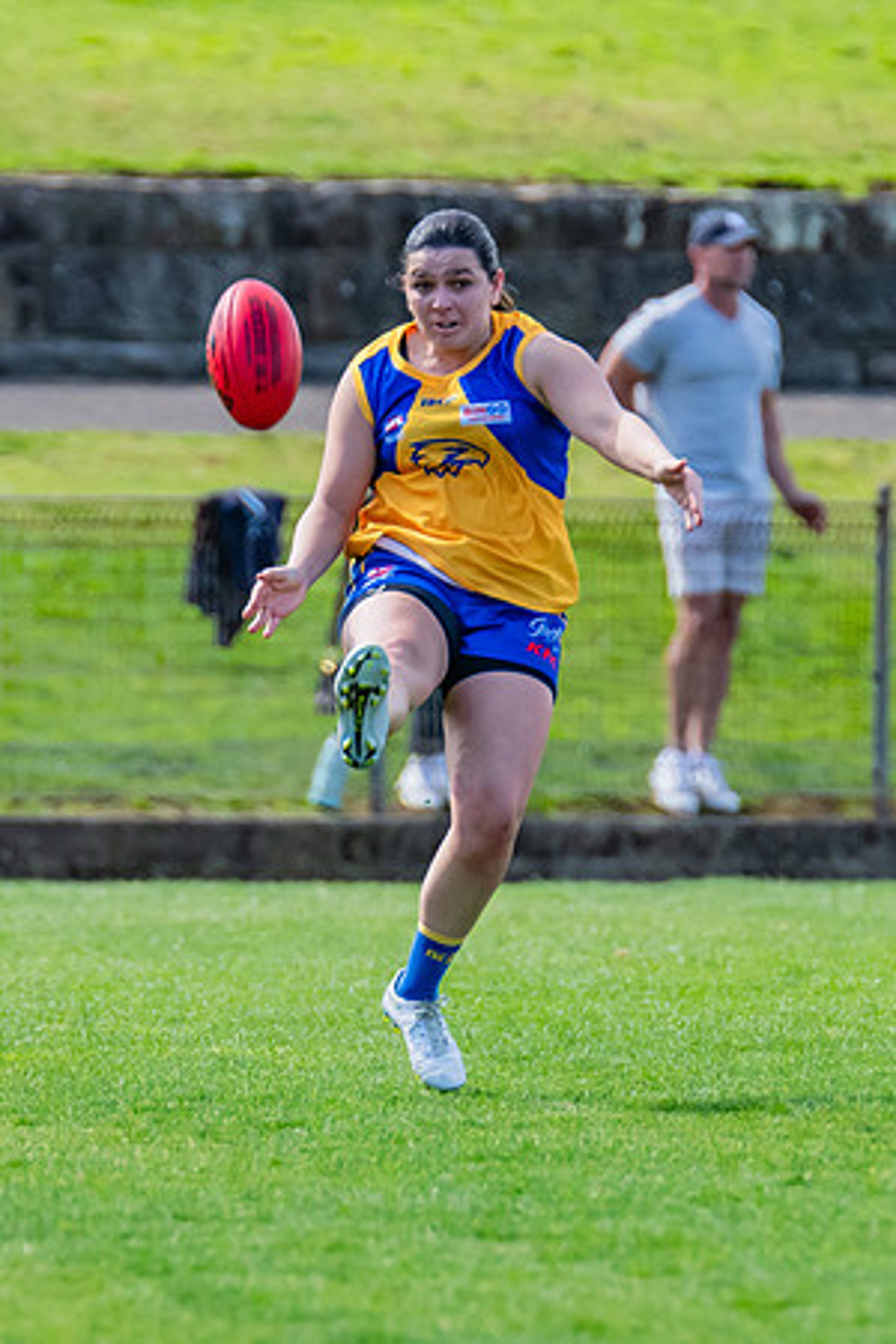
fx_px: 38534
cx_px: 439
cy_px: 760
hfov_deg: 1.3
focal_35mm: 1032
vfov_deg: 2.0
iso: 800
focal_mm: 420
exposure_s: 1/1600
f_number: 5.6
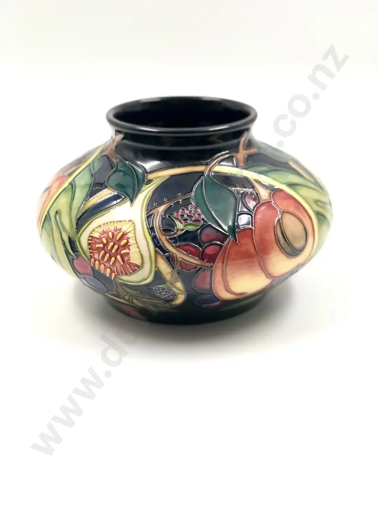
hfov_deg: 25.7
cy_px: 252
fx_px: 830
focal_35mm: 57
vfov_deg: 33.8
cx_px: 189
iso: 32
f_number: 2.8
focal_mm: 6.6
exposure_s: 1/100
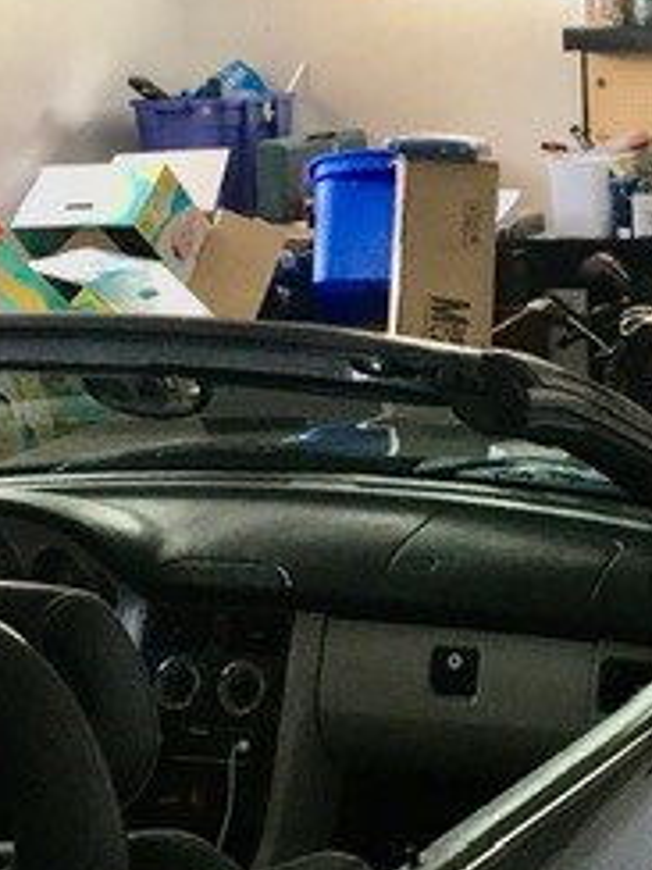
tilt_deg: -6.2
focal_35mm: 76
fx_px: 1909
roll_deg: +1.5
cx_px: 673
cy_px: 260
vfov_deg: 25.5
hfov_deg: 18.8
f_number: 2.2
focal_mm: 4.15
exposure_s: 1/30
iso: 250
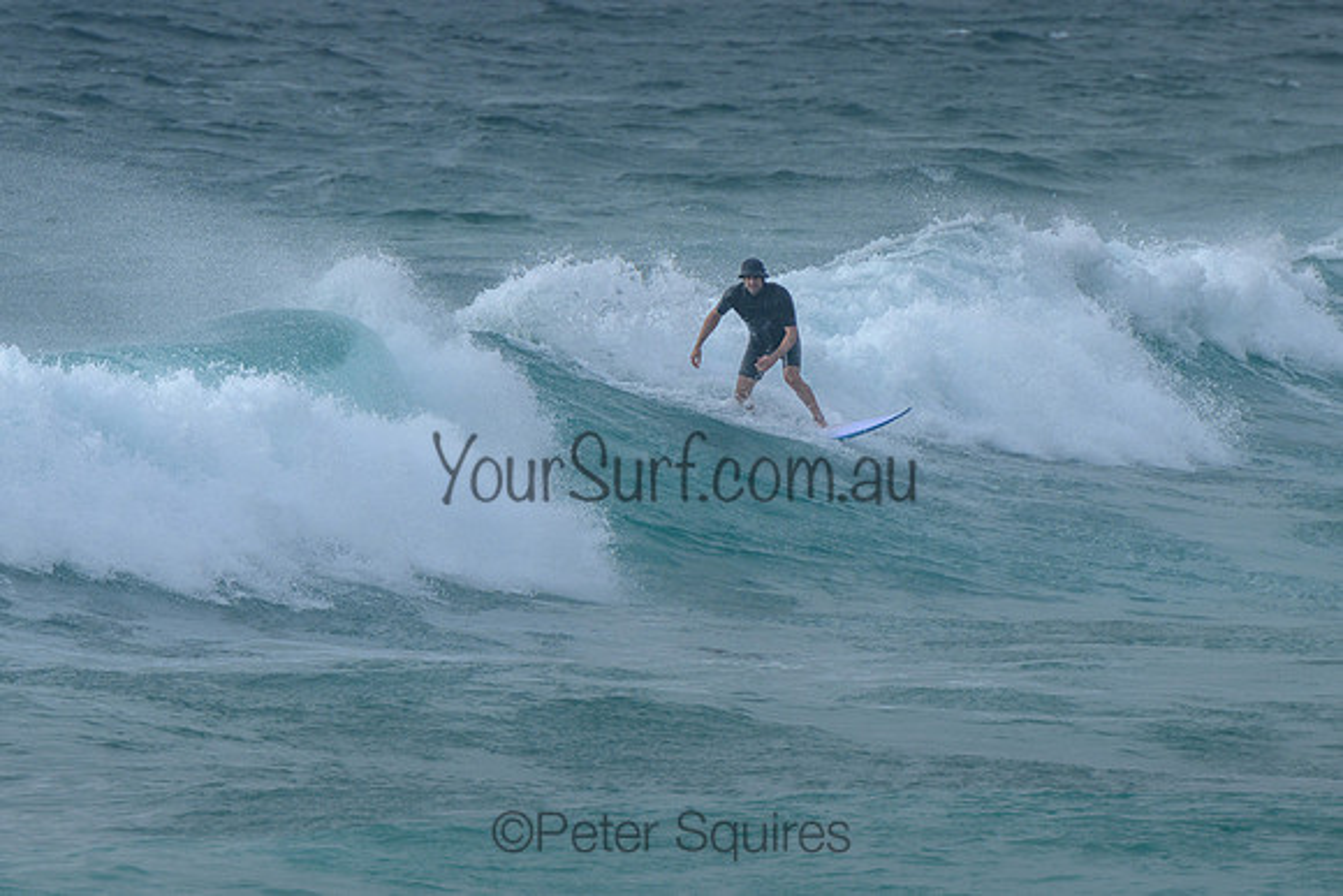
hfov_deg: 3.7
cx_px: 643
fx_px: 20534
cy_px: 403
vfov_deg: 2.5
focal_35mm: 550
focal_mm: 400
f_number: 9
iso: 500
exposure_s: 1/2000
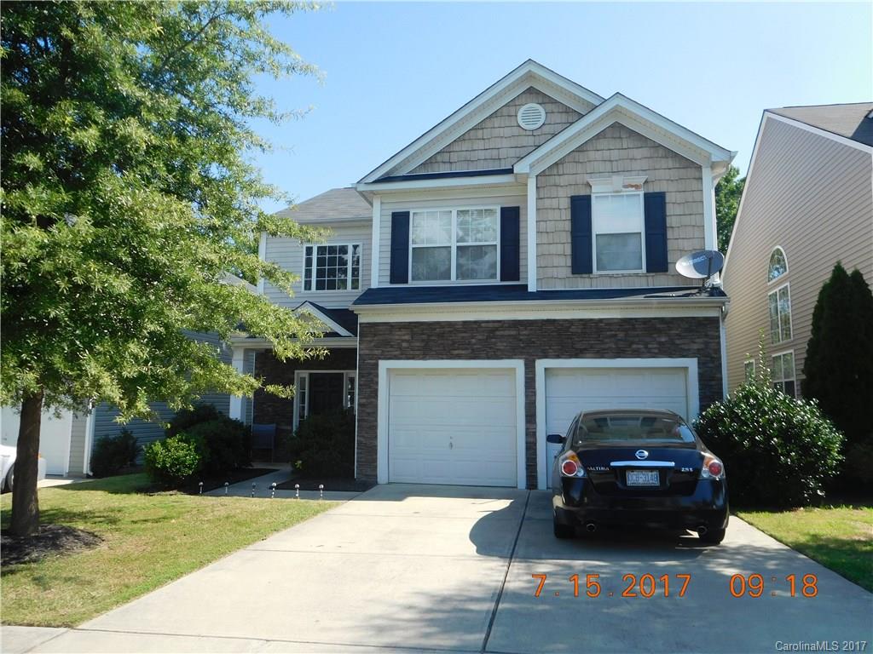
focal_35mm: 25
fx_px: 630
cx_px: 436
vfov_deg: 54.9
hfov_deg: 69.4
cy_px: 327
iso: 125
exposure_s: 1/640
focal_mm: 4.5
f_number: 3.4
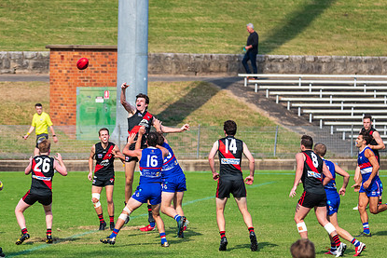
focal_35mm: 406
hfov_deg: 5.1
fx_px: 4366
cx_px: 151
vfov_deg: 3.4
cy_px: 148
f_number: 6.3
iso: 800
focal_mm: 260
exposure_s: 1/2500
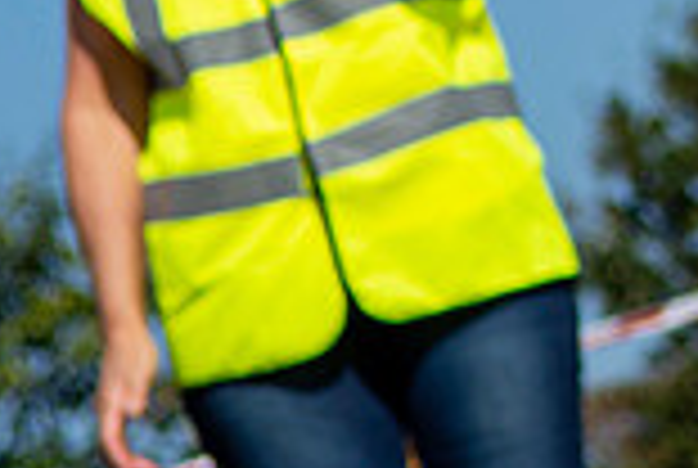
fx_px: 7984
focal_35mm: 411
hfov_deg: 4.9
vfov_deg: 3.3
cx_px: 1448
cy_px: -580
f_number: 4
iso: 100
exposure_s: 1/1600
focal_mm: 55
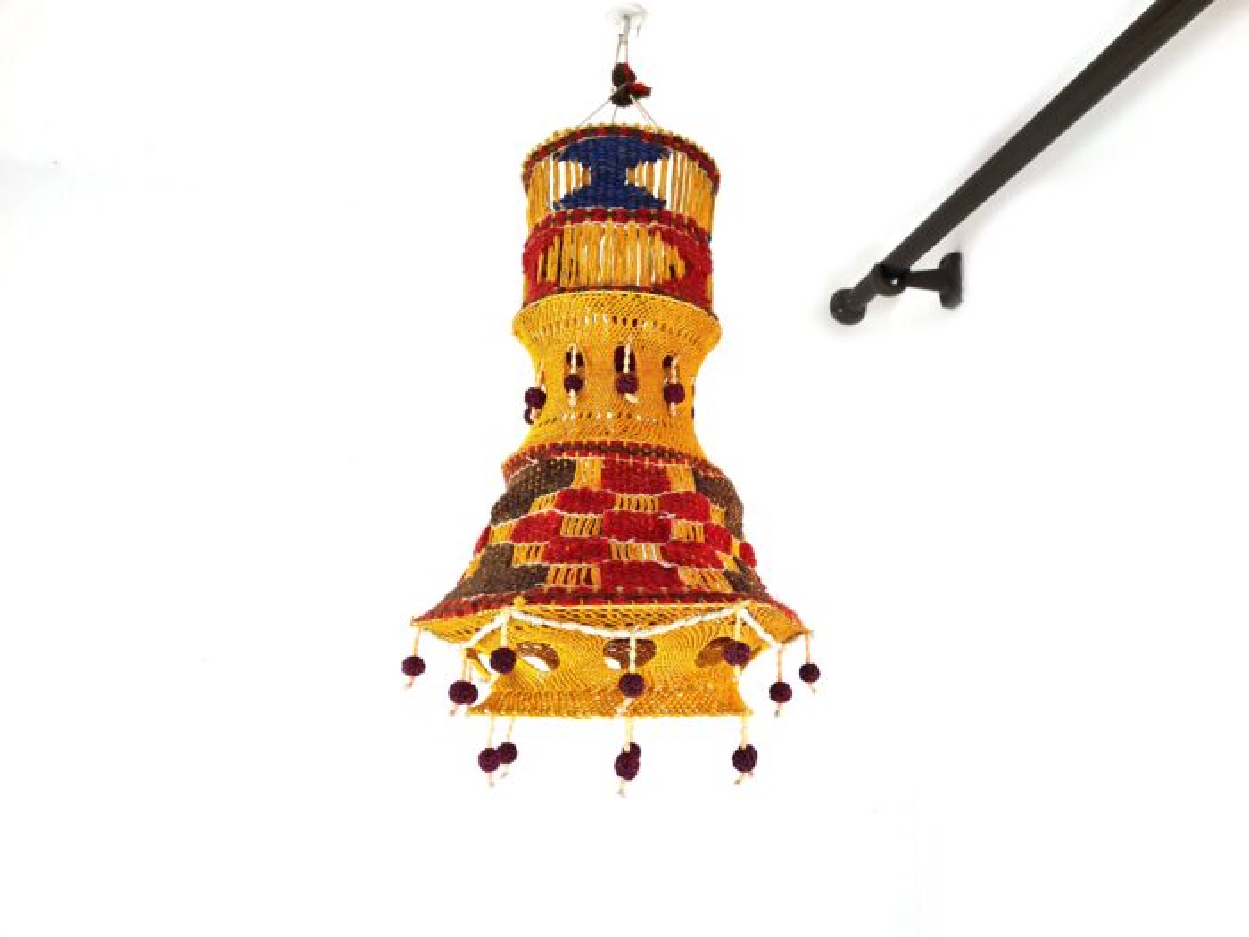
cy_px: 468
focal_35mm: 26
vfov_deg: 53.1
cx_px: 624
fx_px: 938
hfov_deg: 67.3
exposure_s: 1/161
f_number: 1.8
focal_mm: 5.4
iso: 50
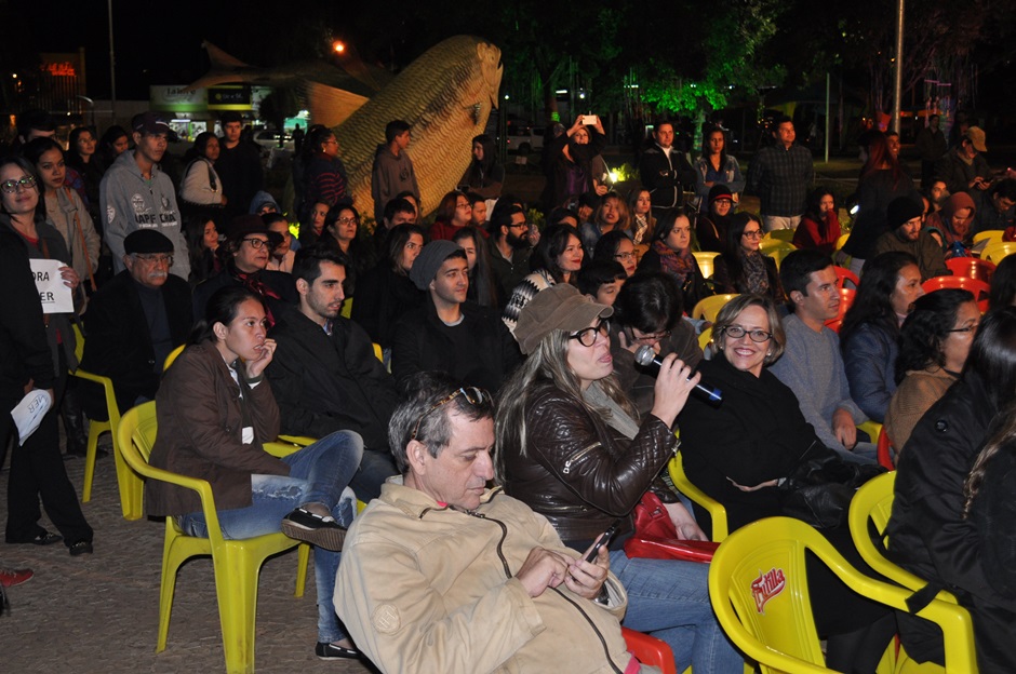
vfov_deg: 28.0
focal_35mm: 48
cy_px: 337
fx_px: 1353
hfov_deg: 41.2
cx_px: 508
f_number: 4.8
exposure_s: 1/60
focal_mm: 32
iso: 640
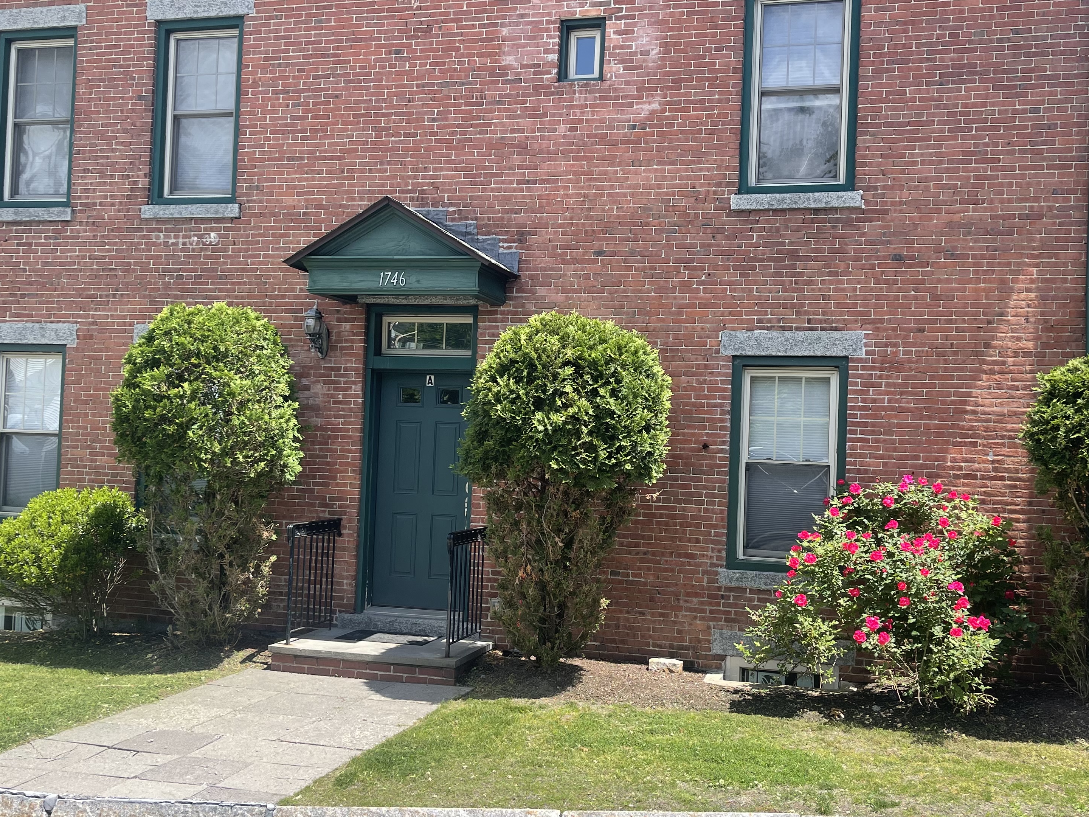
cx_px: 549
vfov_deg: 40.7
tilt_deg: +2.6
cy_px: 409
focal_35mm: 35
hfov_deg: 52.6
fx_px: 1101
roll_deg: -2.5
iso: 32
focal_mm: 5.1
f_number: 1.6
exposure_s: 1/1575
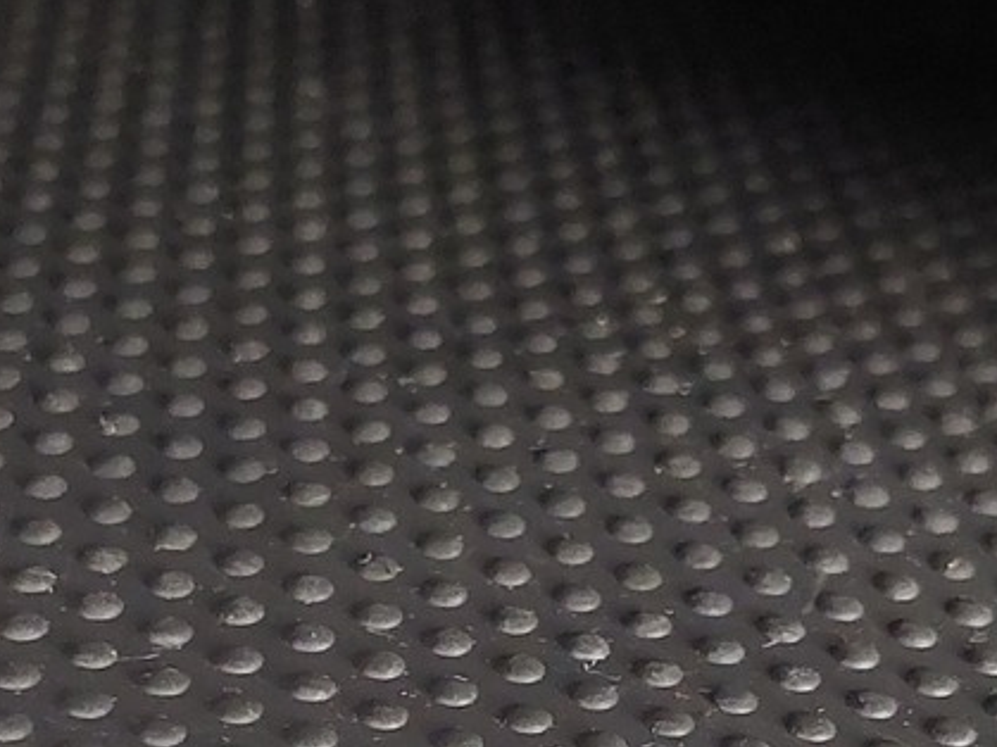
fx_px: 2476
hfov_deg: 22.8
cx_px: 483
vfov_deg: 16.6
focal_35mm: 86
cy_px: 856
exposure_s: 1/25
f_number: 1.8
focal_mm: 5.23
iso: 2000
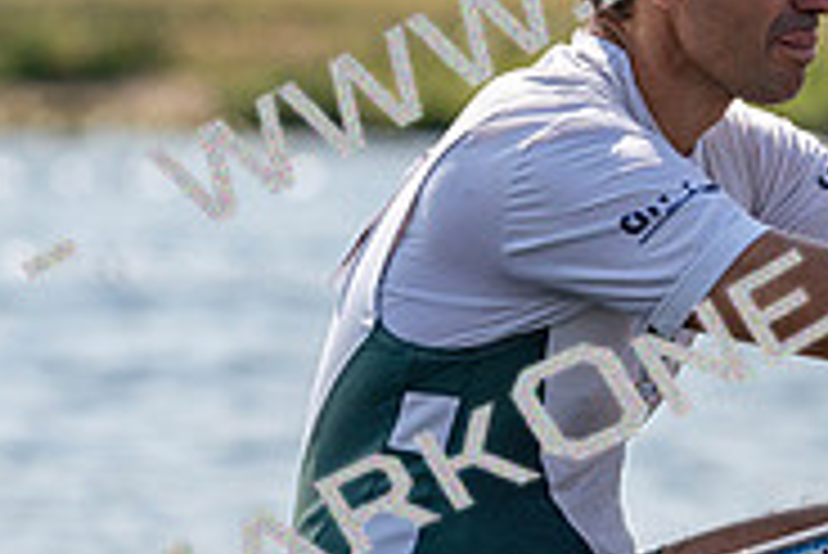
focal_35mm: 1044
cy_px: 236
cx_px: 706
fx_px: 24030
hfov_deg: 2.0
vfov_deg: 1.3
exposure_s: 1/1600
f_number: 6.3
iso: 250
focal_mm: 332
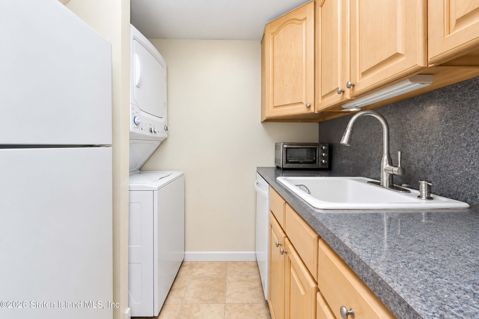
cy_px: 160
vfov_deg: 77.3
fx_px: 200
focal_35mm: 15
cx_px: 240
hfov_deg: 100.4
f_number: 9
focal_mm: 10
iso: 2000
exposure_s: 1/100
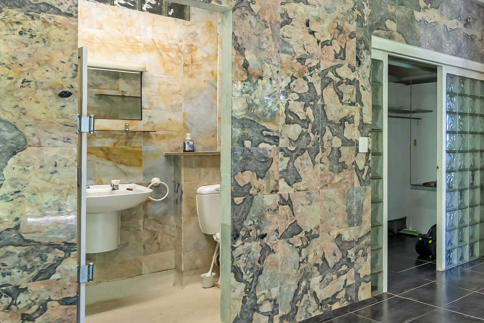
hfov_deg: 48.4
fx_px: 444
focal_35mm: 33
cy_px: 145
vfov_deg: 39.9
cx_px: 470
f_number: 6.3
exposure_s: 1/30
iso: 2500
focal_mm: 16
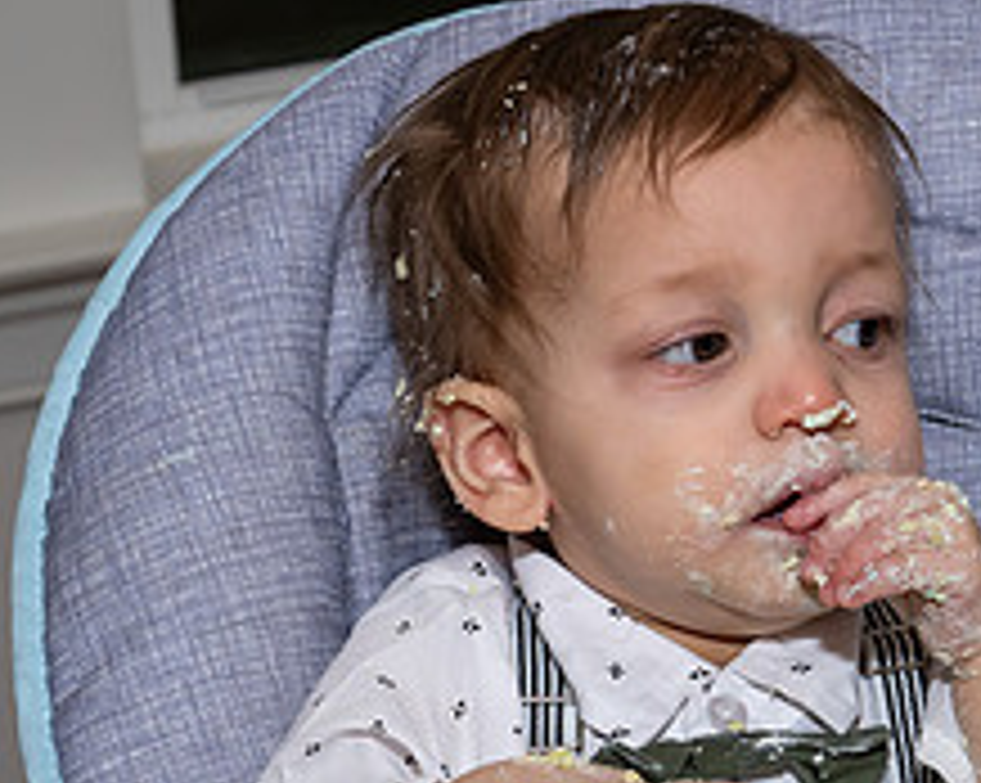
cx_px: 526
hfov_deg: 11.6
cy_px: 700
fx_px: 4844
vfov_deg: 9.2
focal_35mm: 167
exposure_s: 1/250
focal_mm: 51
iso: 640
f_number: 8
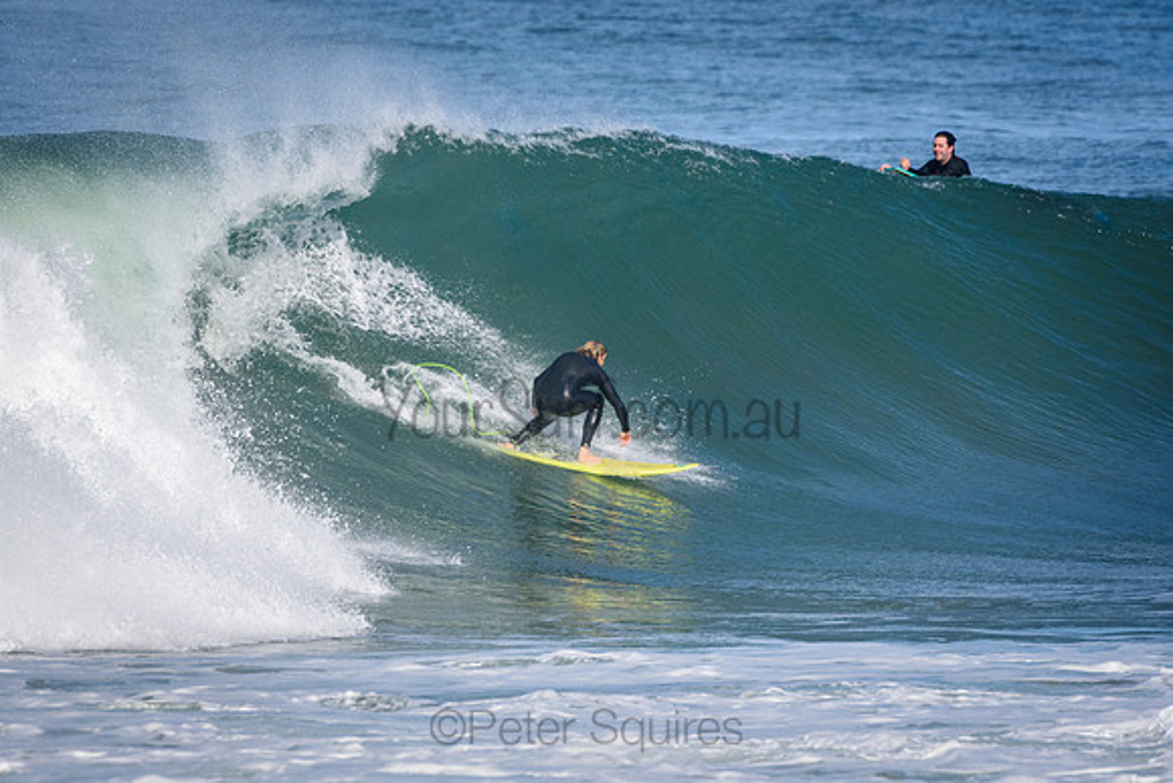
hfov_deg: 3.3
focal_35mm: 630
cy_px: 392
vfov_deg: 2.2
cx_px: 586
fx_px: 20531
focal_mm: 420
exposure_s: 1/2000
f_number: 5.6
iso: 320
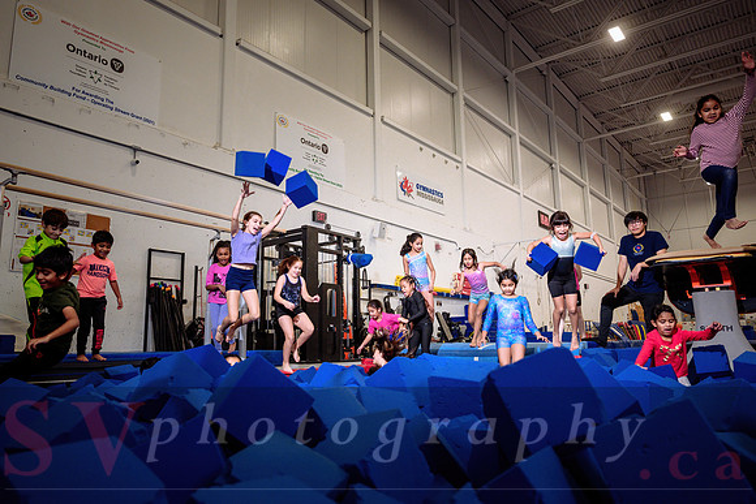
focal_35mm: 26
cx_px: 358
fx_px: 537
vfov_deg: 50.3
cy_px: 242
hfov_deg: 70.2
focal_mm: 24
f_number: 3.5
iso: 1600
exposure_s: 1/400
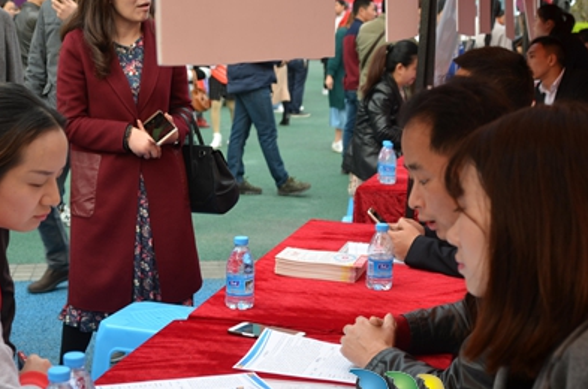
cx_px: 236
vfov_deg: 22.1
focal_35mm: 61
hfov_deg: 32.9
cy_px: 224
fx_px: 994
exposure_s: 1/90
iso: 100
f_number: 4.8
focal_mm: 32
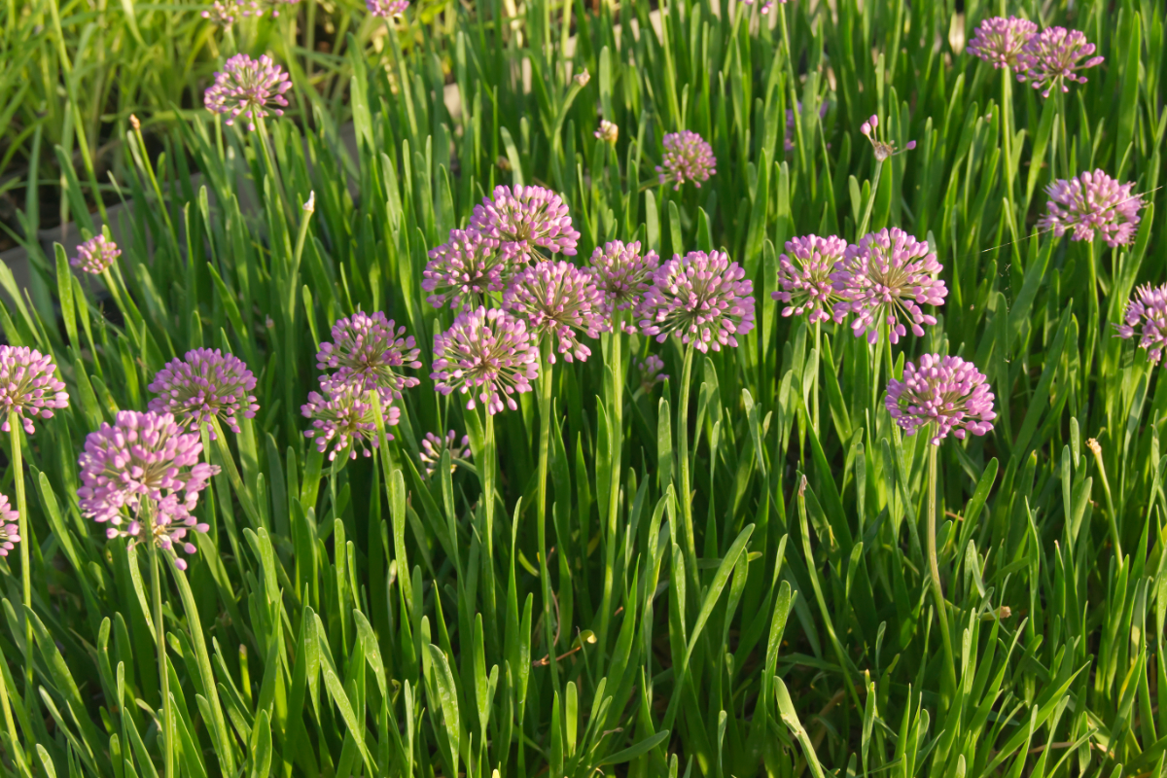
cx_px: 584
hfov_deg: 27.0
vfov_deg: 18.2
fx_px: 2431
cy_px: 389
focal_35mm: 75
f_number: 10
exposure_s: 1/320
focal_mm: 50
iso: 1600
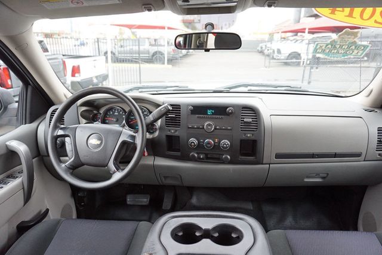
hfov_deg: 73.8
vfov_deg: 53.1
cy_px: 128
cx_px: 191
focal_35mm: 24
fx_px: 255
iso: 1000
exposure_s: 1/160
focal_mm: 16
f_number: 4
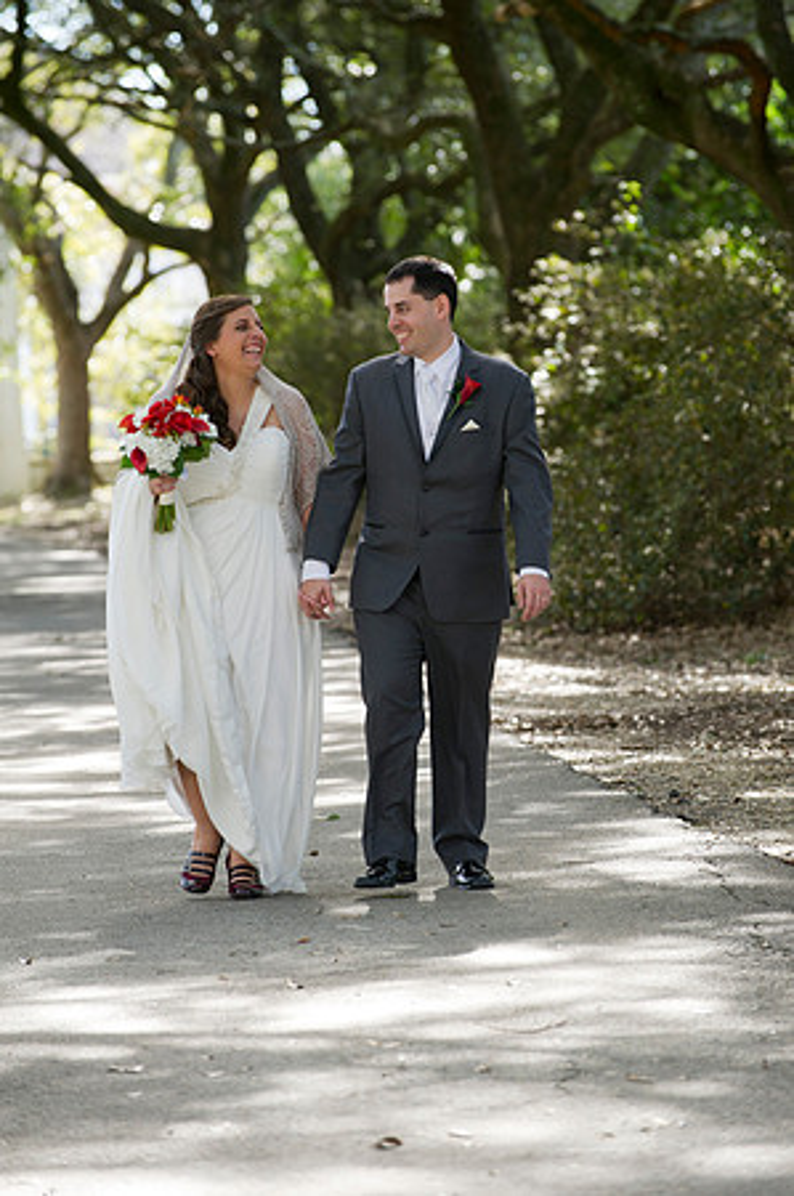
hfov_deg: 6.9
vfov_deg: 10.3
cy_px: 598
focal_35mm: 200
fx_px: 6631
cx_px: 397
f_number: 4
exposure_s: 1/125
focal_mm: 200
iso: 320
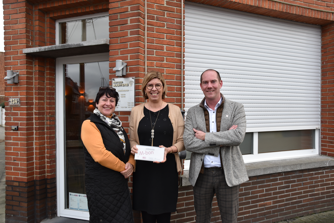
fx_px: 306
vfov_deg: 40.0
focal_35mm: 33
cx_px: 167
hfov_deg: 57.2
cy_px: 112
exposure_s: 1/160
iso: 400
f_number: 6.3
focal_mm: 22
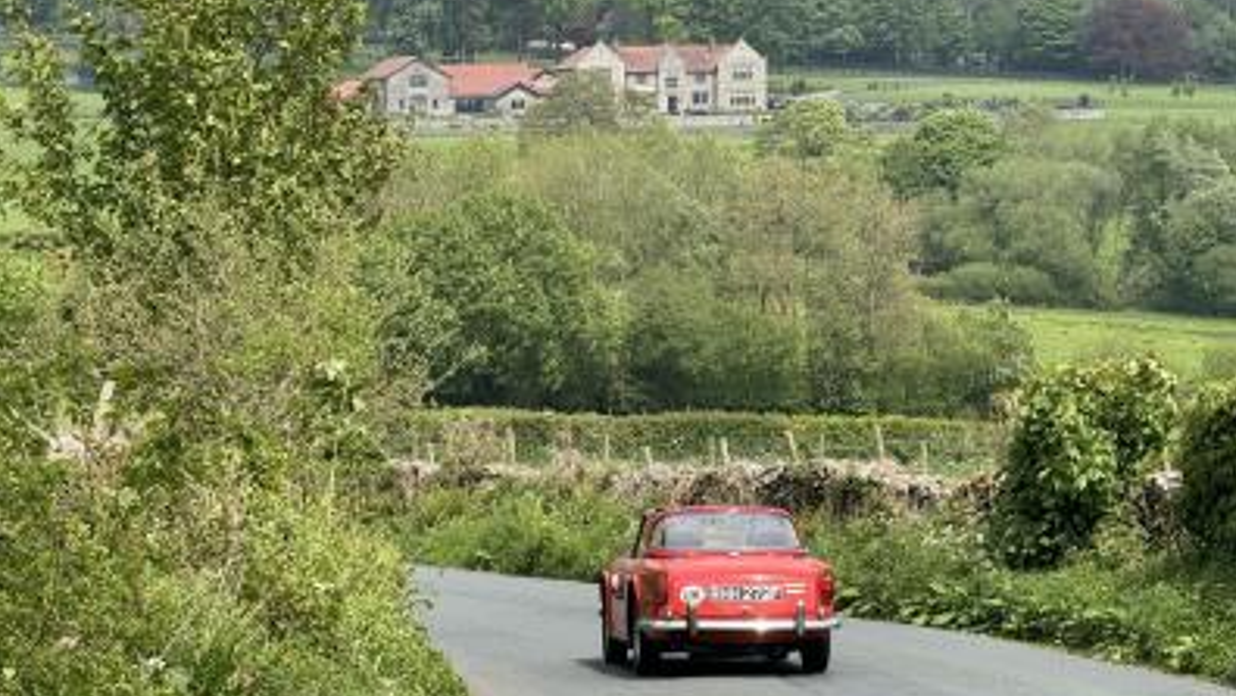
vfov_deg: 9.2
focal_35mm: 132
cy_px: 318
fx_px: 4327
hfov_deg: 16.3
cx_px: 618
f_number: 2.8
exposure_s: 1/990
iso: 50
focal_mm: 15.66
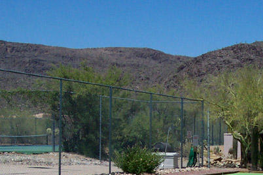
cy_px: 185
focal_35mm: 85
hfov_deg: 23.6
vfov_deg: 15.7
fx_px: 621
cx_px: 211
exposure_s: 1/1000
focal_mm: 8
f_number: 4.8
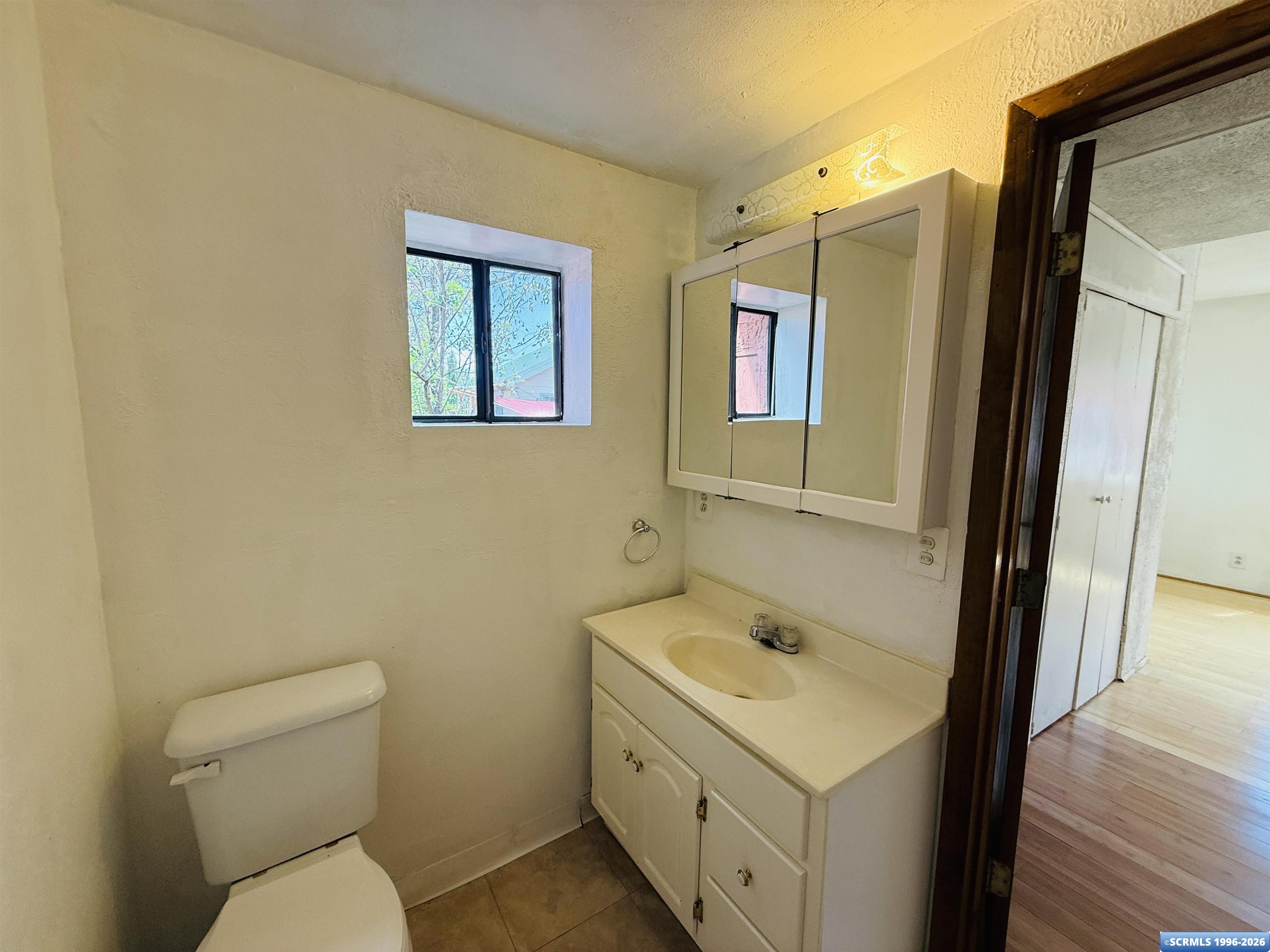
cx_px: 635
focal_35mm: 14
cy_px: 476
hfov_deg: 102.1
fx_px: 514
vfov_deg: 85.7
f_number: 2.2
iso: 100
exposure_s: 1/120
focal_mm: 2.22
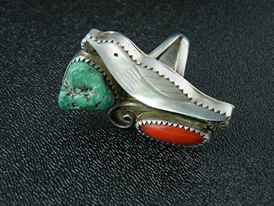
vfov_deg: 19.1
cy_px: 103
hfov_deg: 25.3
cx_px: 137
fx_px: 609
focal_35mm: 77
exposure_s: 1/24.1
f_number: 4.3
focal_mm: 13.9
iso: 400
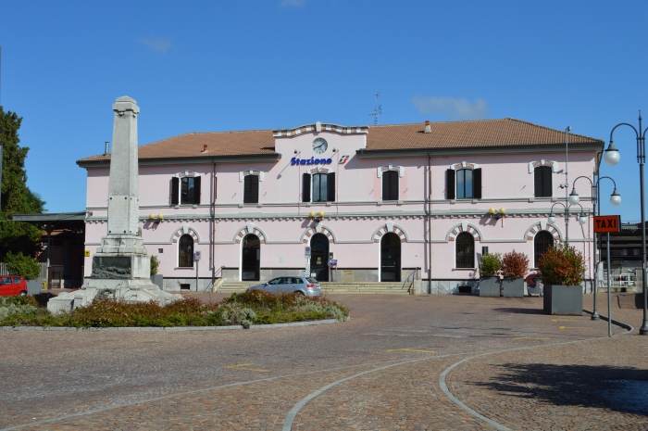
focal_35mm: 44
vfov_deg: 30.8
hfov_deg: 45.0
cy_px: 216
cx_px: 324
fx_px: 782
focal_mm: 29
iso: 100
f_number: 9
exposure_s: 1/320
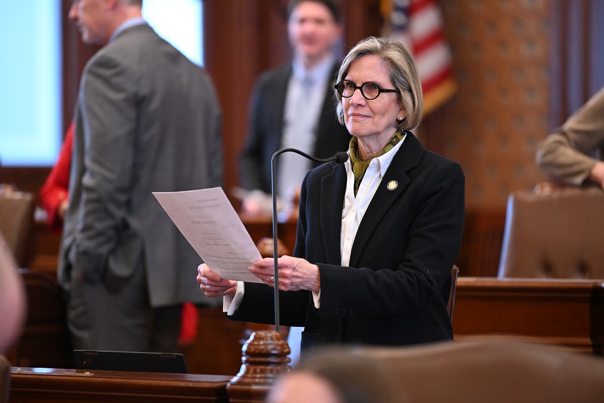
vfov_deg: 6.9
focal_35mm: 200
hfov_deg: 10.3
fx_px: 3355
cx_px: 302
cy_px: 202
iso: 3200
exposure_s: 1/160
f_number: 2.8
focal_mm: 200
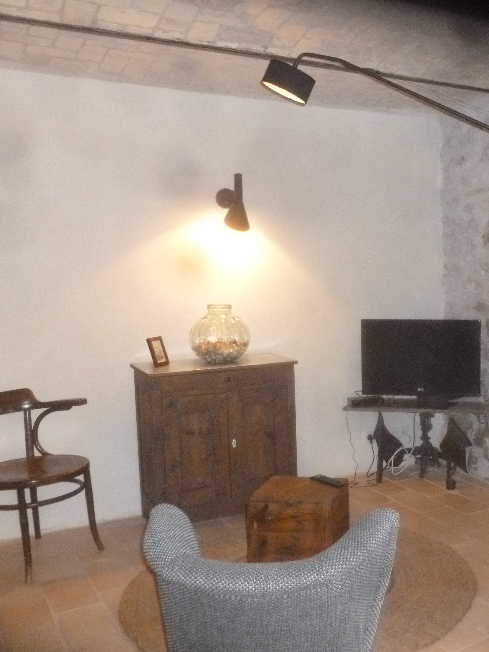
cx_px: 434
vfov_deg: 49.0
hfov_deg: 35.6
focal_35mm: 38
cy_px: 326
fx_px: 716
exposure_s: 1/60
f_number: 3.3
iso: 640
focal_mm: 5
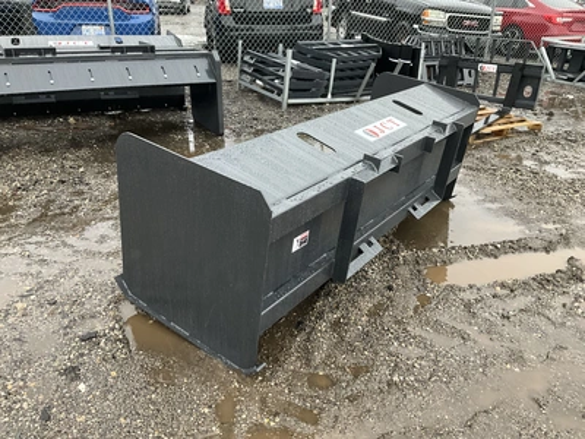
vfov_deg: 48.2
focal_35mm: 29
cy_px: 220
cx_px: 292
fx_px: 490
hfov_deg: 61.7
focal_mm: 3
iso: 160
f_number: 1.8
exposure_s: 1/60
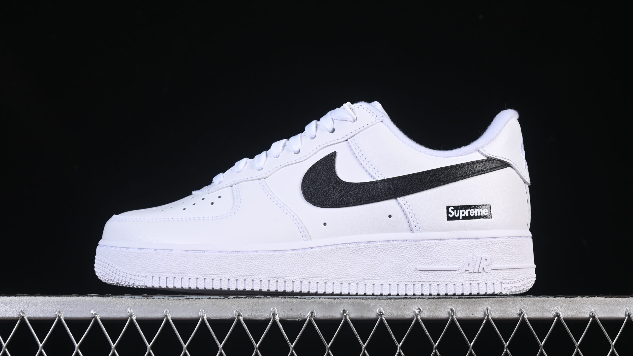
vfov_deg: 15.3
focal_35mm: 79
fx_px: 1326
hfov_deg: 26.9
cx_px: 317
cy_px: 163
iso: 160
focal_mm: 50
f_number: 8
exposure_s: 1/100
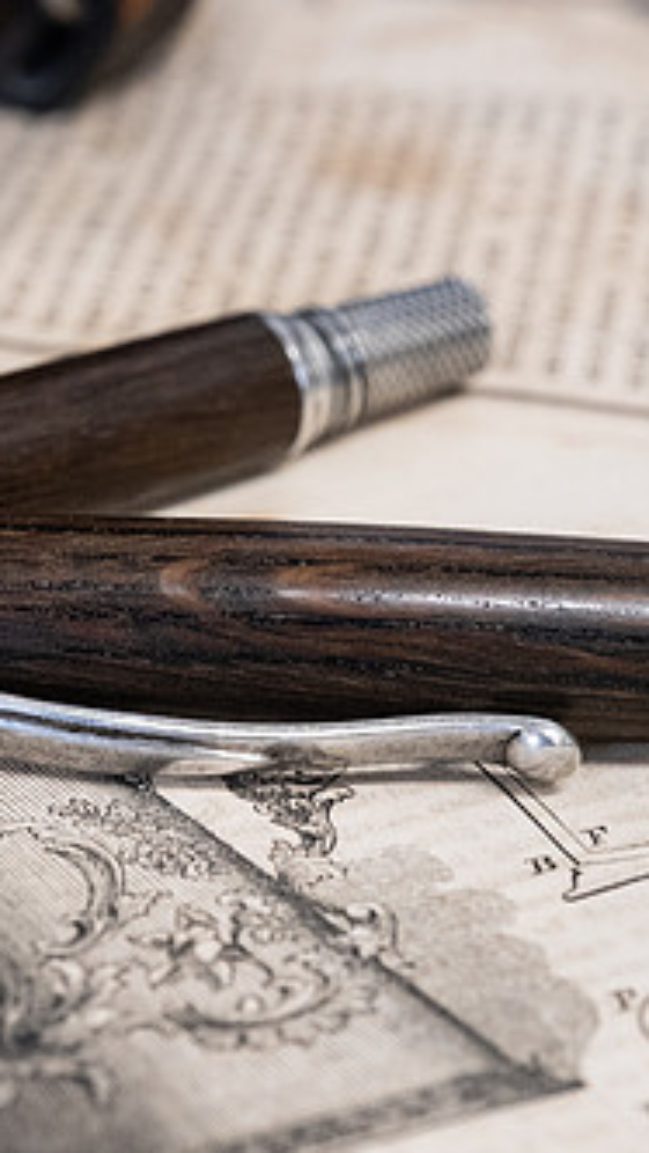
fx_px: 4646
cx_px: -146
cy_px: 554
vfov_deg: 14.1
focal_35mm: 152
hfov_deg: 7.9
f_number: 6.4
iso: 1600
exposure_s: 1/40
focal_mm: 55
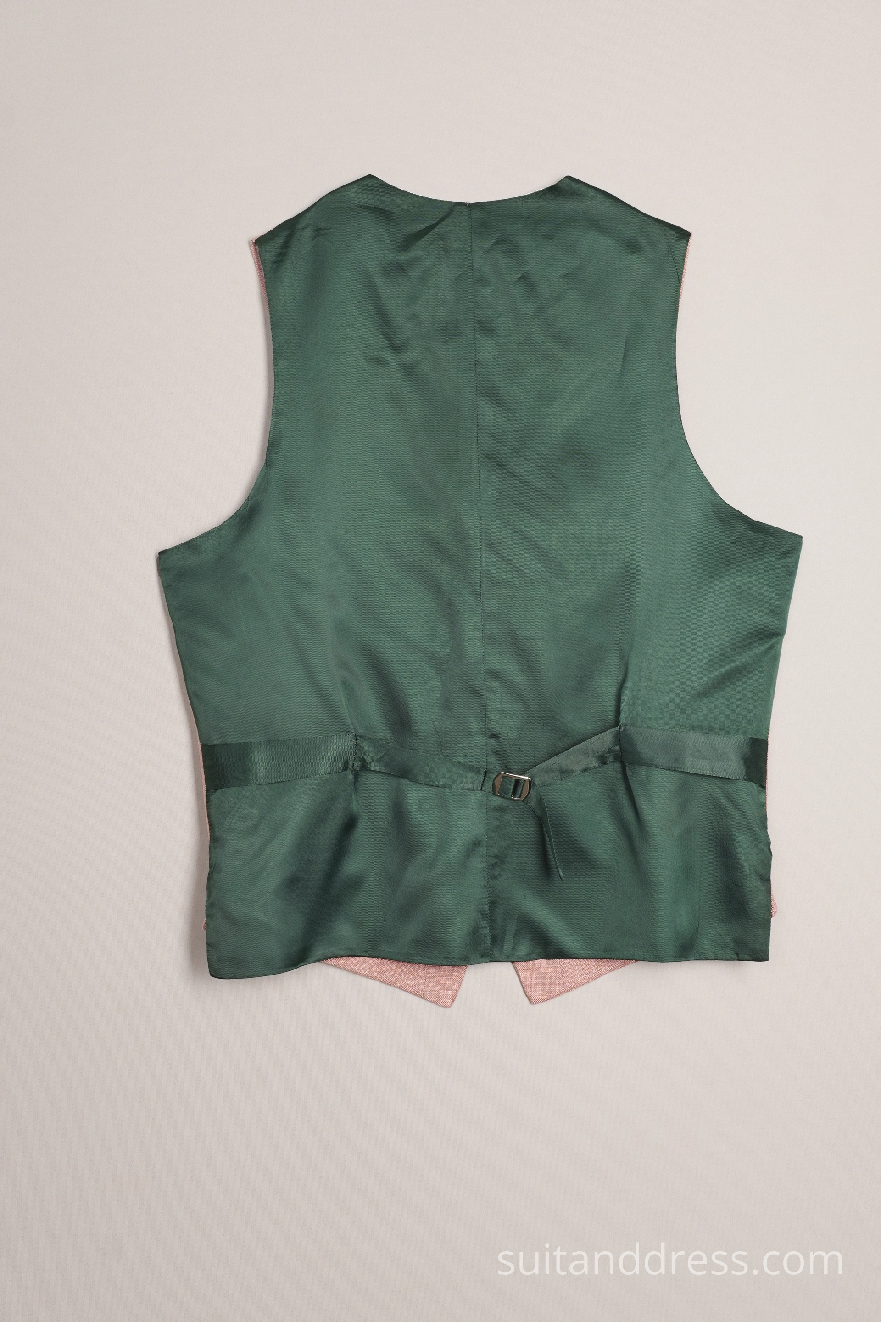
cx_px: 440
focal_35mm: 48
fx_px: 1762
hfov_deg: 28.1
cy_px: 661
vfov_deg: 41.1
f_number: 8
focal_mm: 32
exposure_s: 1/30
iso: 400
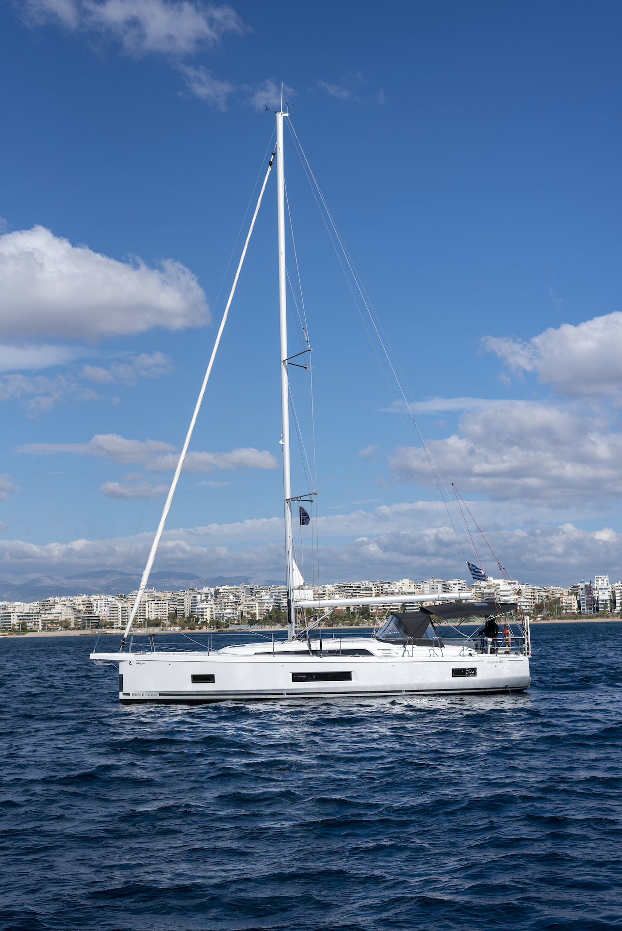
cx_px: 311
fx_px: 1294
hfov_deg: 27.0
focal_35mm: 50
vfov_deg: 39.6
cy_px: 466
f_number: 5.6
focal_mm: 50
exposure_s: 1/2000
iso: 100
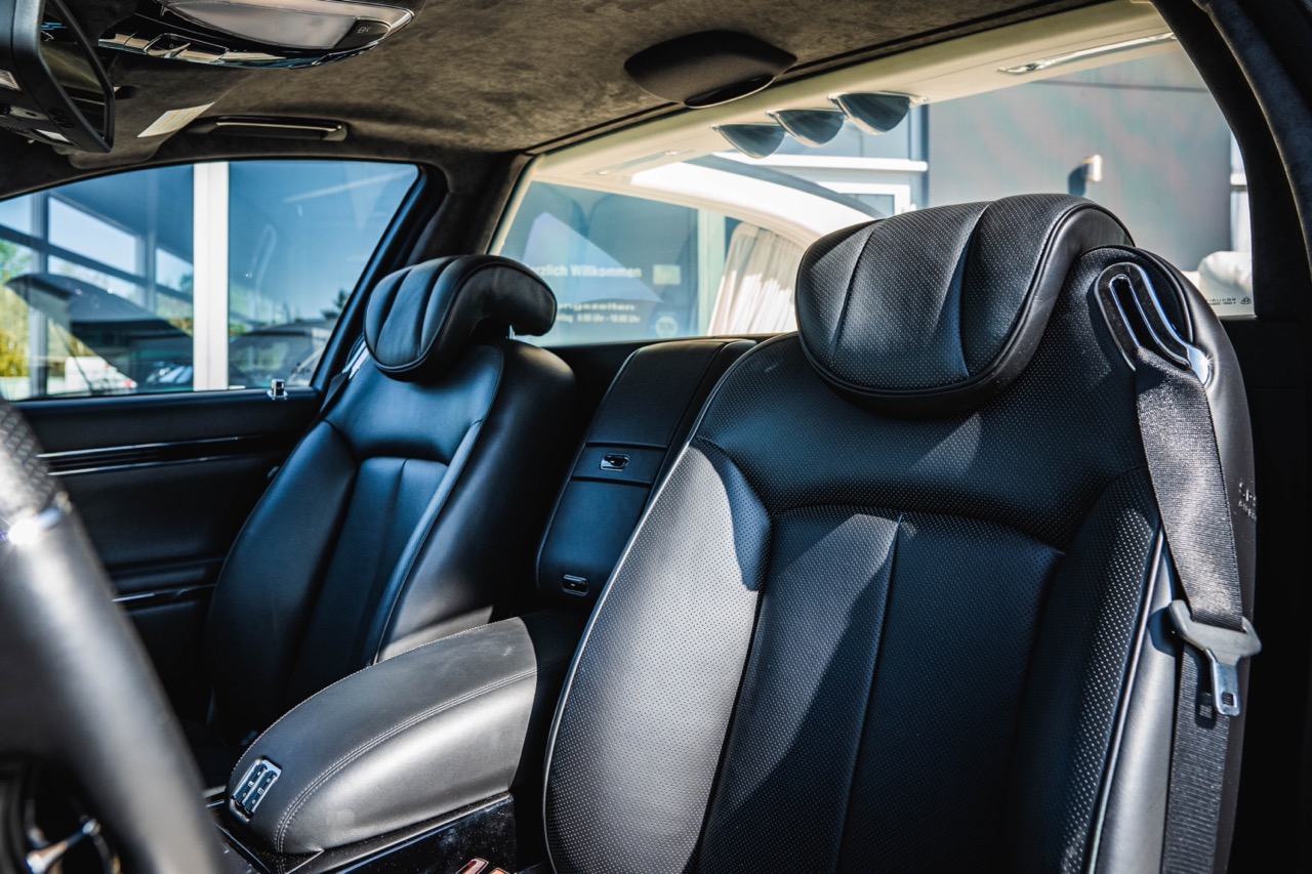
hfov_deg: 73.8
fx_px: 874
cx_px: 656
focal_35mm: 24
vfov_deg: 53.1
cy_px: 437
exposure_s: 1/200
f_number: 5
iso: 800
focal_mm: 24
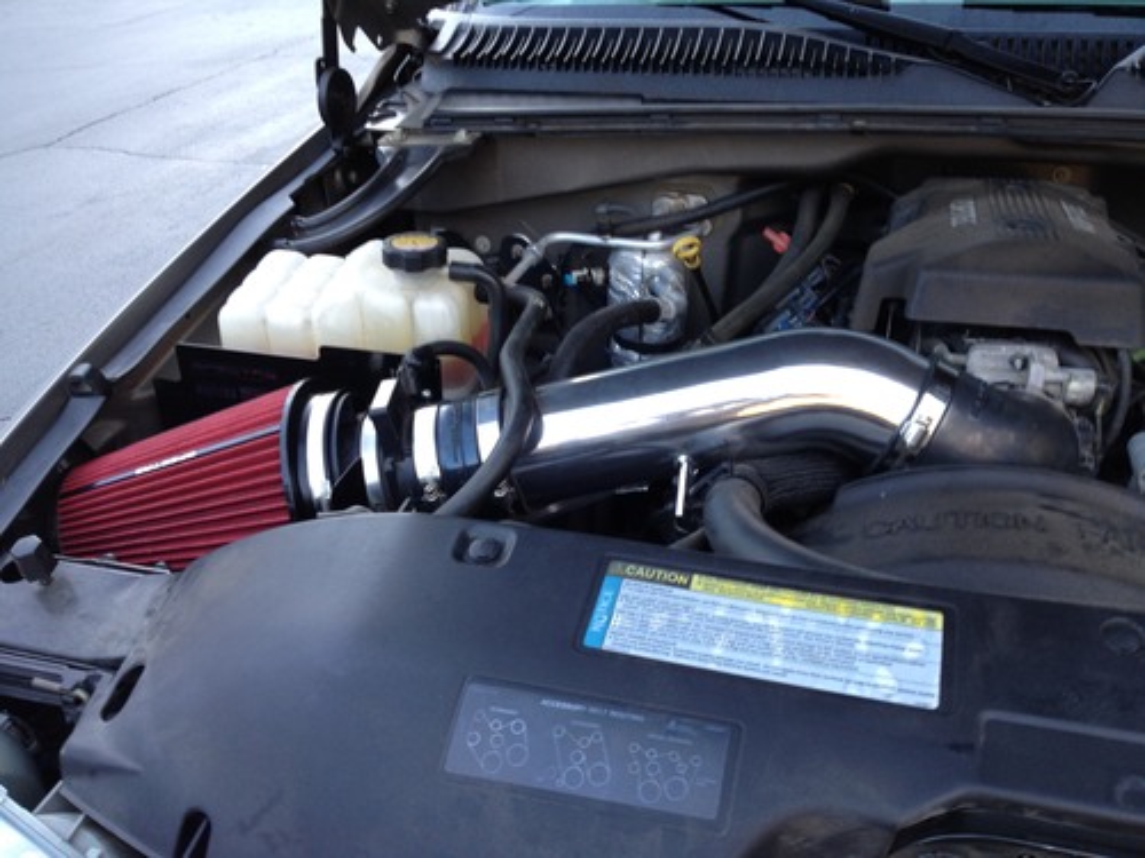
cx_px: 572
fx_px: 1158
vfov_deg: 40.7
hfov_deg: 52.6
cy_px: 429
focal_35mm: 35
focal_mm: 4.28
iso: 64
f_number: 2.4
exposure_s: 1/40
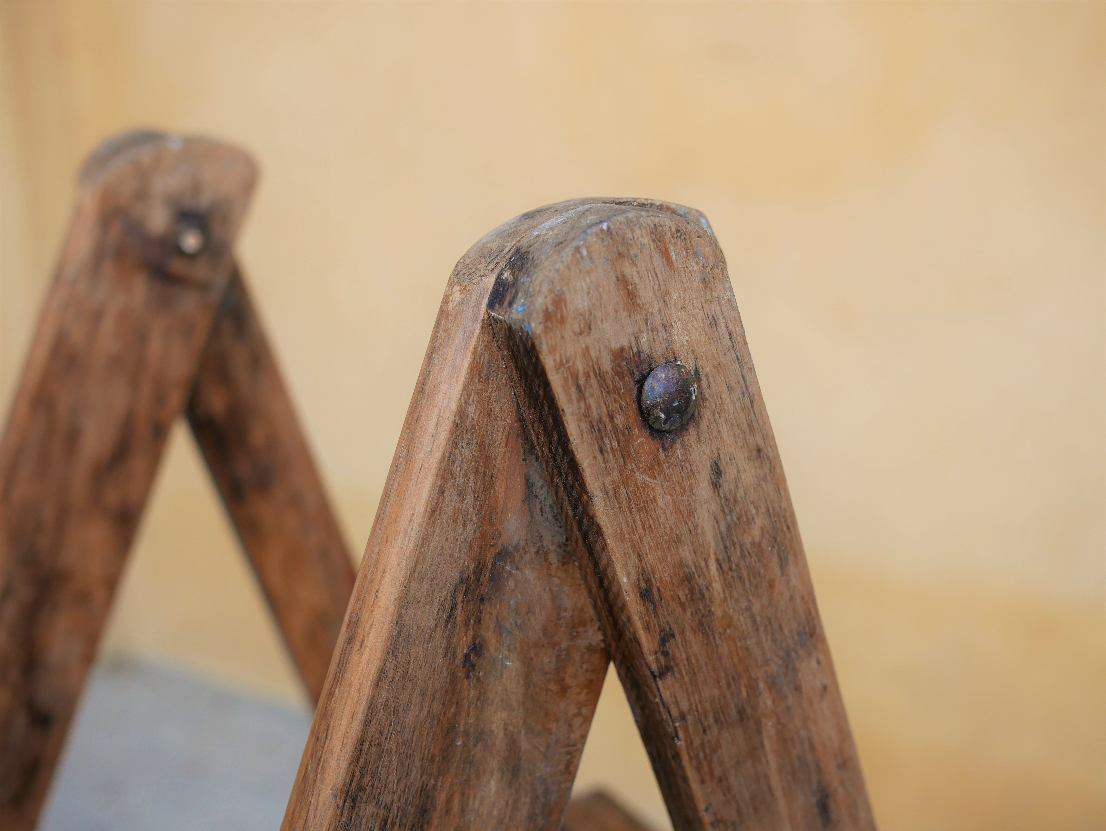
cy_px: 416
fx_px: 1279
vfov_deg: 36.0
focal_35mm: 40
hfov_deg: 46.8
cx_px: 553
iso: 200
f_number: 2.8
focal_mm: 20
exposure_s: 1/320
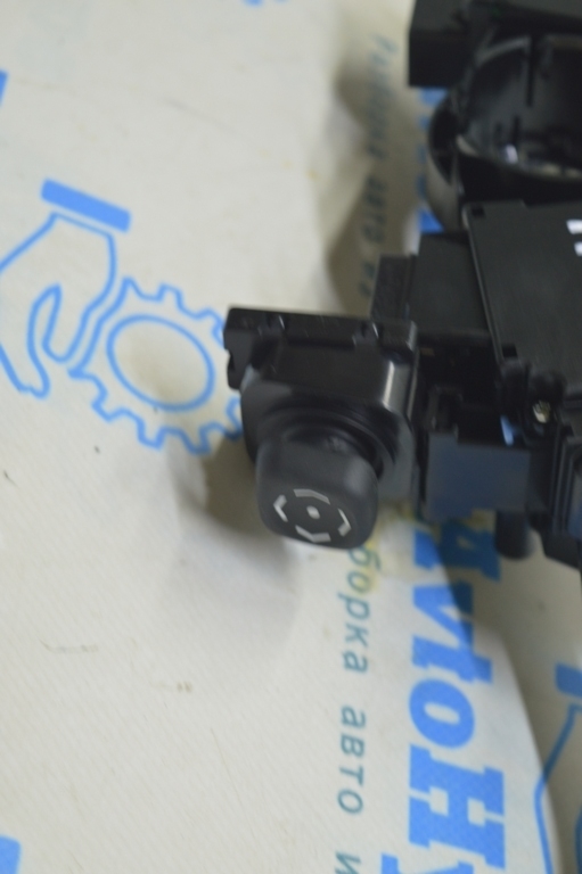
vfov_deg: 28.1
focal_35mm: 72
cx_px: 291
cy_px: 437
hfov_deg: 18.9
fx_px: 1748
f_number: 5.6
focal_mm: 48
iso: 400
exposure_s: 1/20
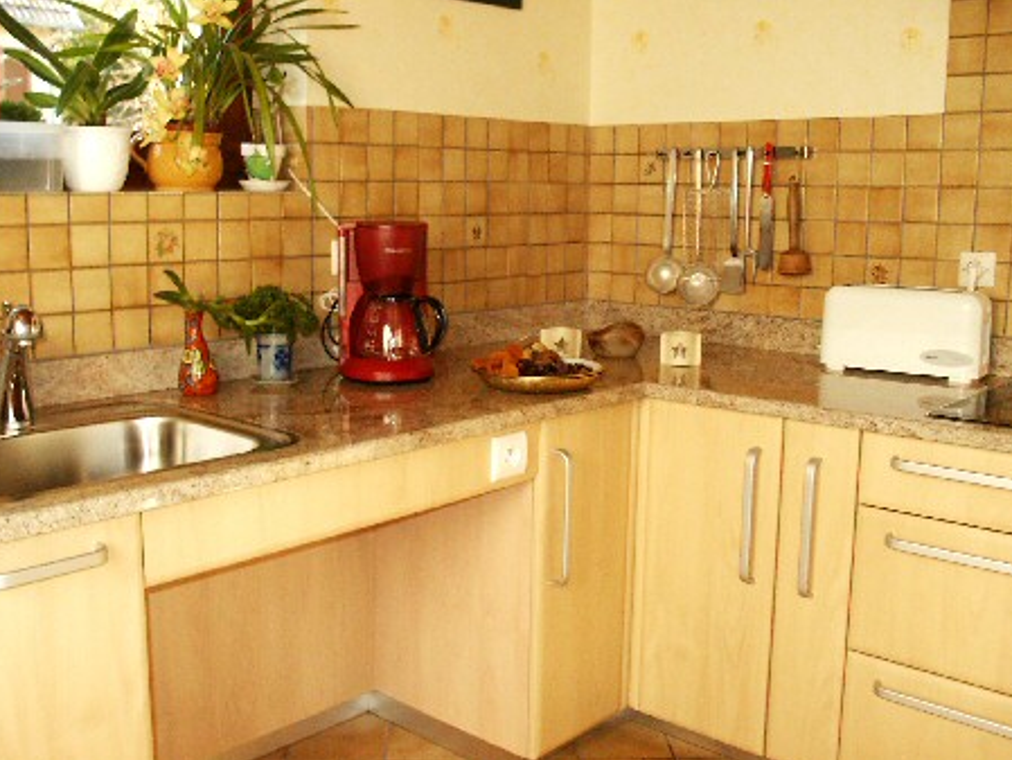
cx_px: 455
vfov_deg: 36.8
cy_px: 348
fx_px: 1140
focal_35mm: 39
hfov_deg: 47.8
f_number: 3
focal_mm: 7.18
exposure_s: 1/125
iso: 200
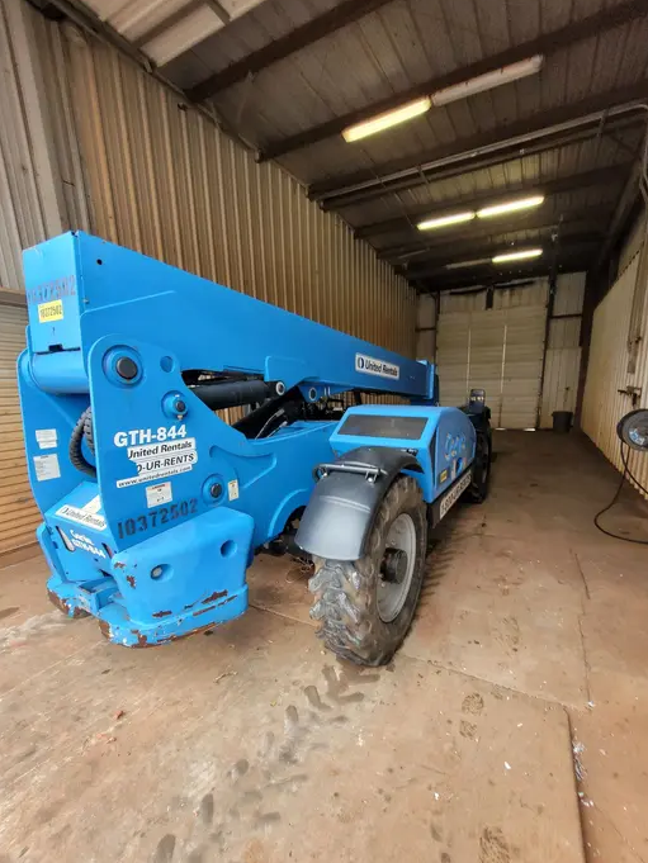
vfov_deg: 101.9
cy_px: 456
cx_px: 344
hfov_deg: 85.6
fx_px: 349
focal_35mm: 14
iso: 64
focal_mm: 1.74
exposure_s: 1/60
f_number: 2.2
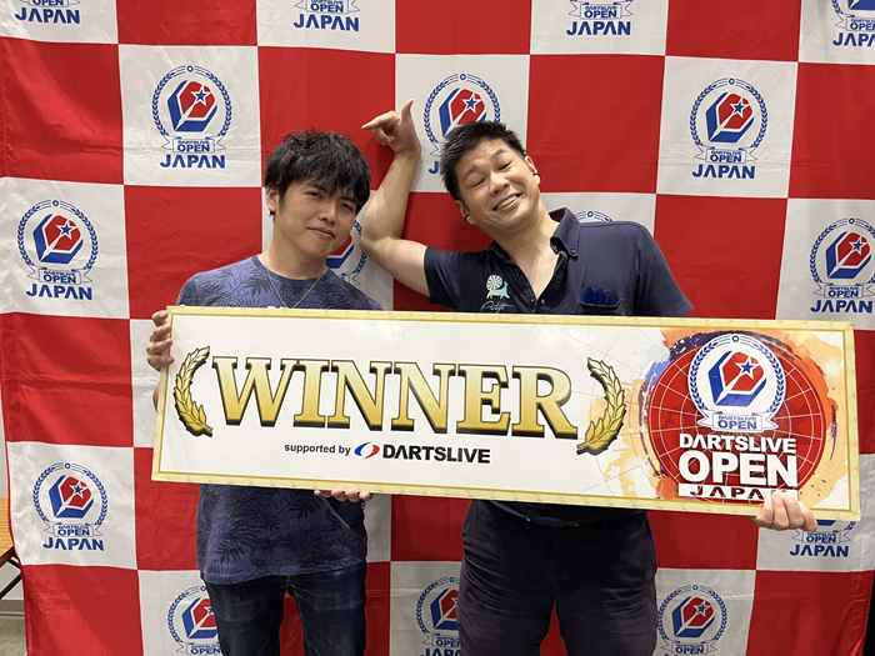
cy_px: 328
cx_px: 438
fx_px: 657
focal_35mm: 26
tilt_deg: -9.4
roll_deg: -0.5
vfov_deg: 53.1
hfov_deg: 67.3
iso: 200
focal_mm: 5.1
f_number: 1.6
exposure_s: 1/60
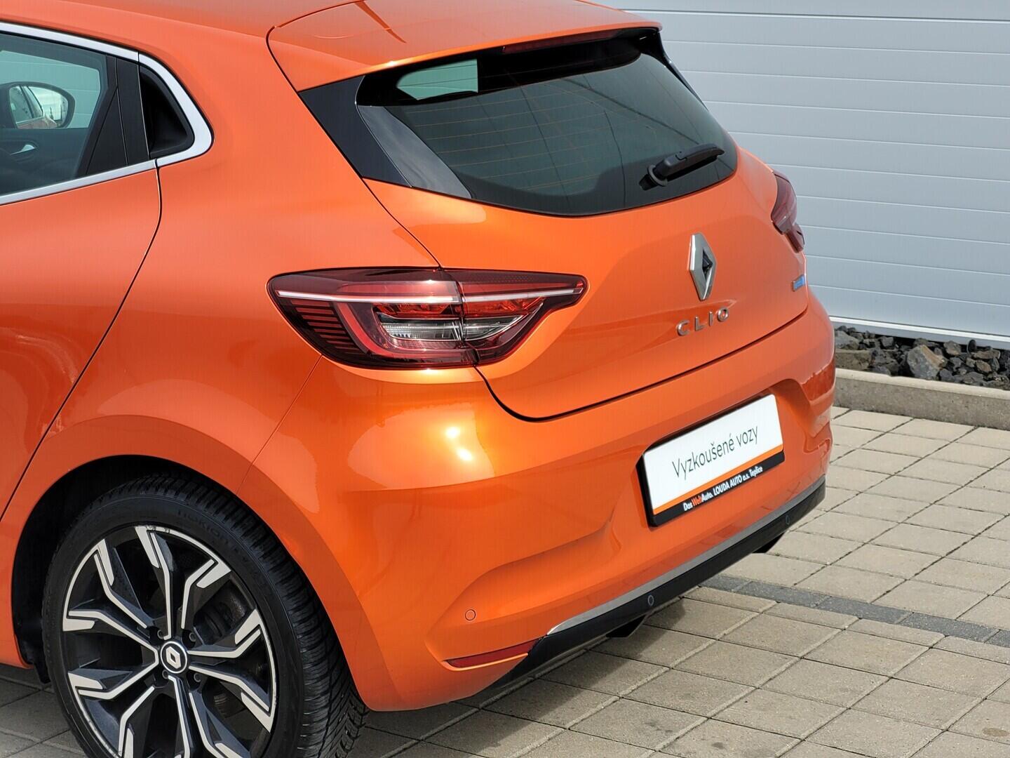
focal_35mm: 76
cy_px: 379
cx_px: 505
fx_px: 2217
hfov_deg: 25.7
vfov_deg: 19.4
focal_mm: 7.12
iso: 25
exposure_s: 1/748
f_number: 2.4
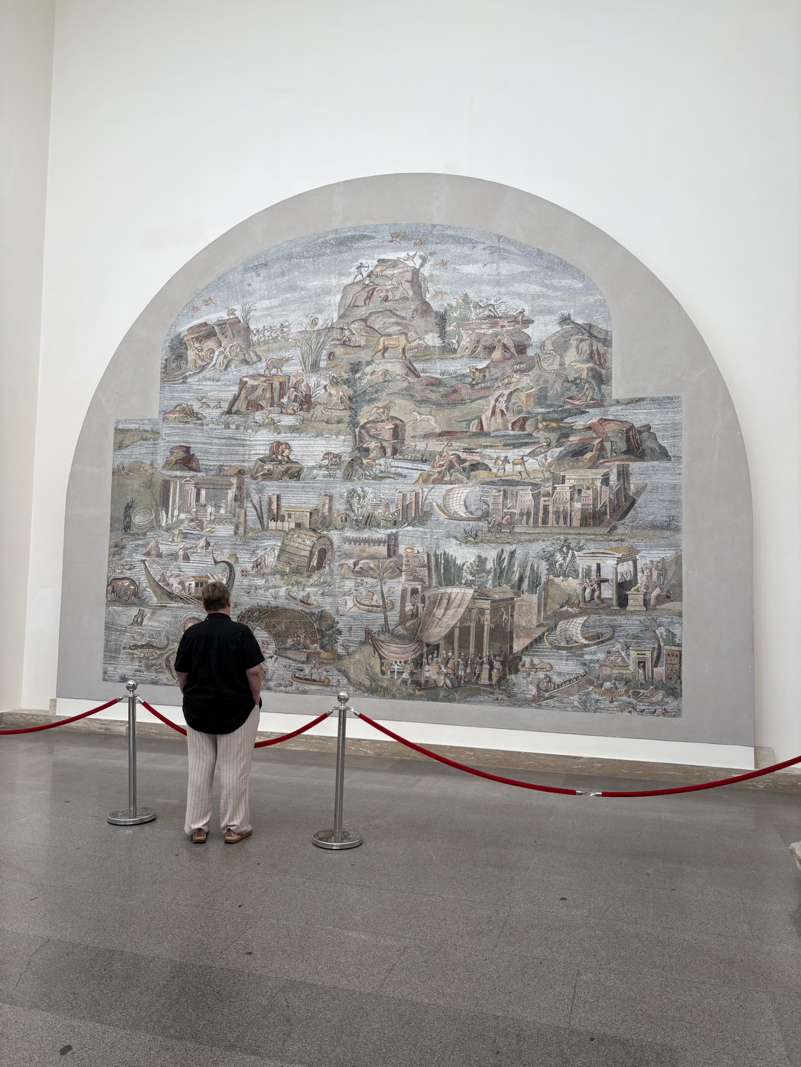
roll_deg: -1.1
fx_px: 802
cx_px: 400
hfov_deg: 53.1
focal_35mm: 26
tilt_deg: +3.0
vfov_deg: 67.3
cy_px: 534
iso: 32
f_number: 1.6
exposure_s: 1/150
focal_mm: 5.96
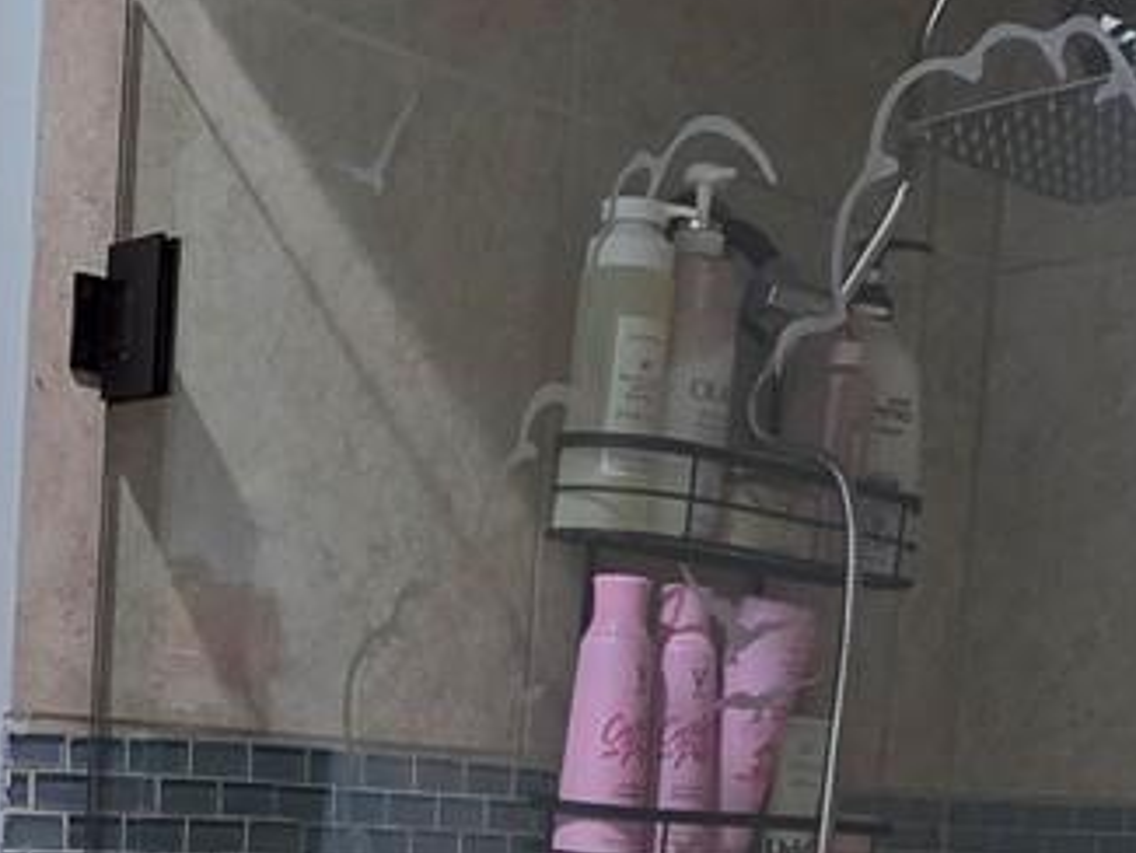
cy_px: 1063
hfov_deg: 29.9
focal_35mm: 64
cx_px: 339
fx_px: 2101
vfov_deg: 21.1
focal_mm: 2.2
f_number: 1.9
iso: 250
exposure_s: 1/120
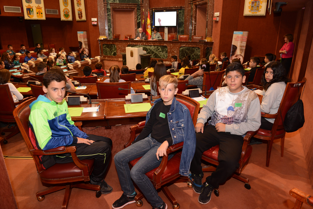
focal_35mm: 24
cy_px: 104
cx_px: 156
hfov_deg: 73.7
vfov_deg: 53.1
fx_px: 209
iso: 1600
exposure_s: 1/125
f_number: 3.5
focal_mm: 24
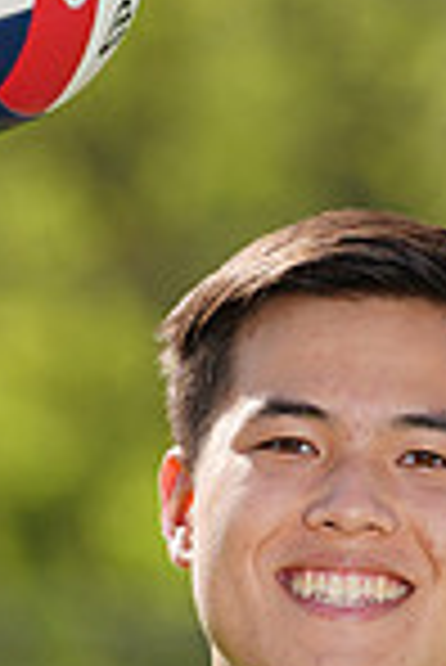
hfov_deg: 1.2
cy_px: 846
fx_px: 20893
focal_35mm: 1127
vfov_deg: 1.8
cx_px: 340
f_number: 6.3
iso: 64
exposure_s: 1/200
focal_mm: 288
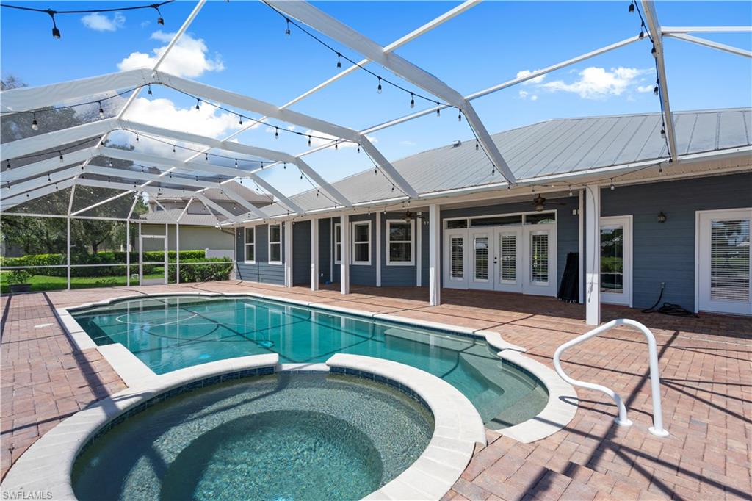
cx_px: 376
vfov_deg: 73.7
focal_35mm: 16
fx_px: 334
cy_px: 250
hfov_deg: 96.8
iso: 400
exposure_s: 1/500
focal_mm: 16
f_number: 8
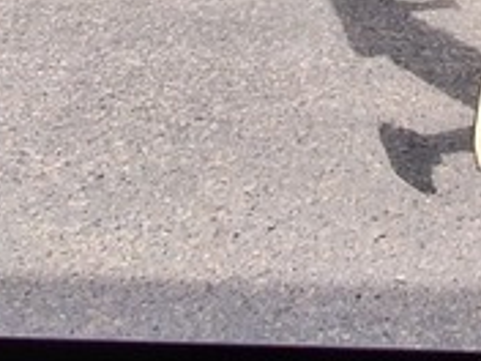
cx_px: 571
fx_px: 1292
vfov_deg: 12.9
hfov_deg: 19.9
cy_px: -449
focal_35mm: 93
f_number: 2.2
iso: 40
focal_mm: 1.64
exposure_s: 1/639
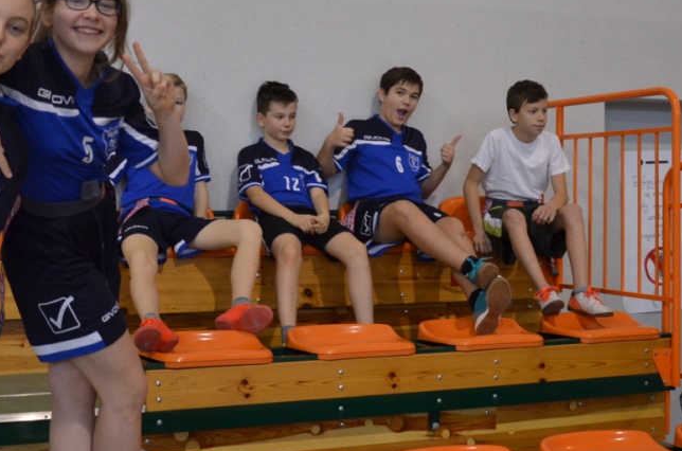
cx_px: 299
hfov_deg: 32.4
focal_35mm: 62
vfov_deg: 21.8
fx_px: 1172
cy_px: 194
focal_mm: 26
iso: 1600
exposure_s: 1/80
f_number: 4
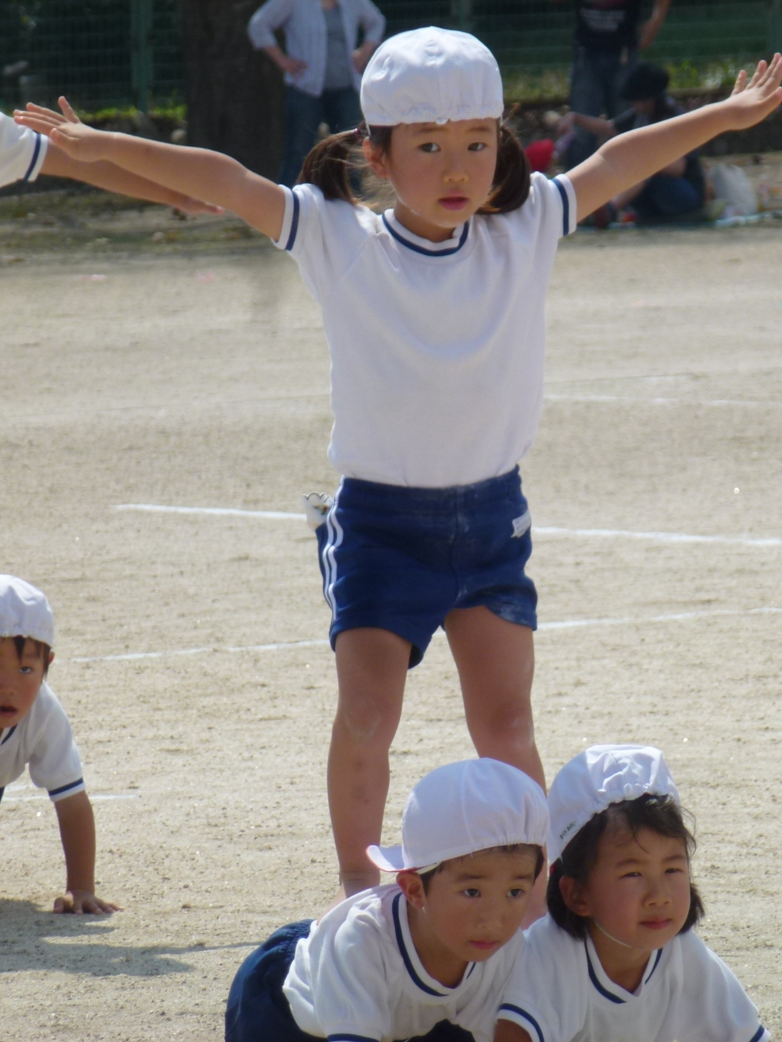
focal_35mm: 406
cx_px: 481
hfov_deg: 3.7
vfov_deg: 4.9
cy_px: 521
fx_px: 12228
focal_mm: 54.5
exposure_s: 1/800
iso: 100
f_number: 5.7
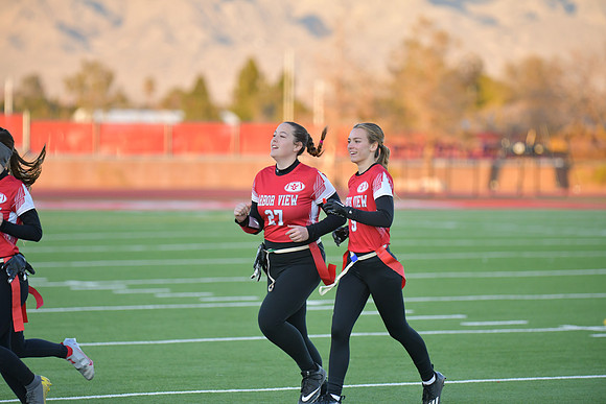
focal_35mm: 210
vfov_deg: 6.5
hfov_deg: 9.8
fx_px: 3536
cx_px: 303
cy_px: 202
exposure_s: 1/3200
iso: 1400
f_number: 2.8
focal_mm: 210
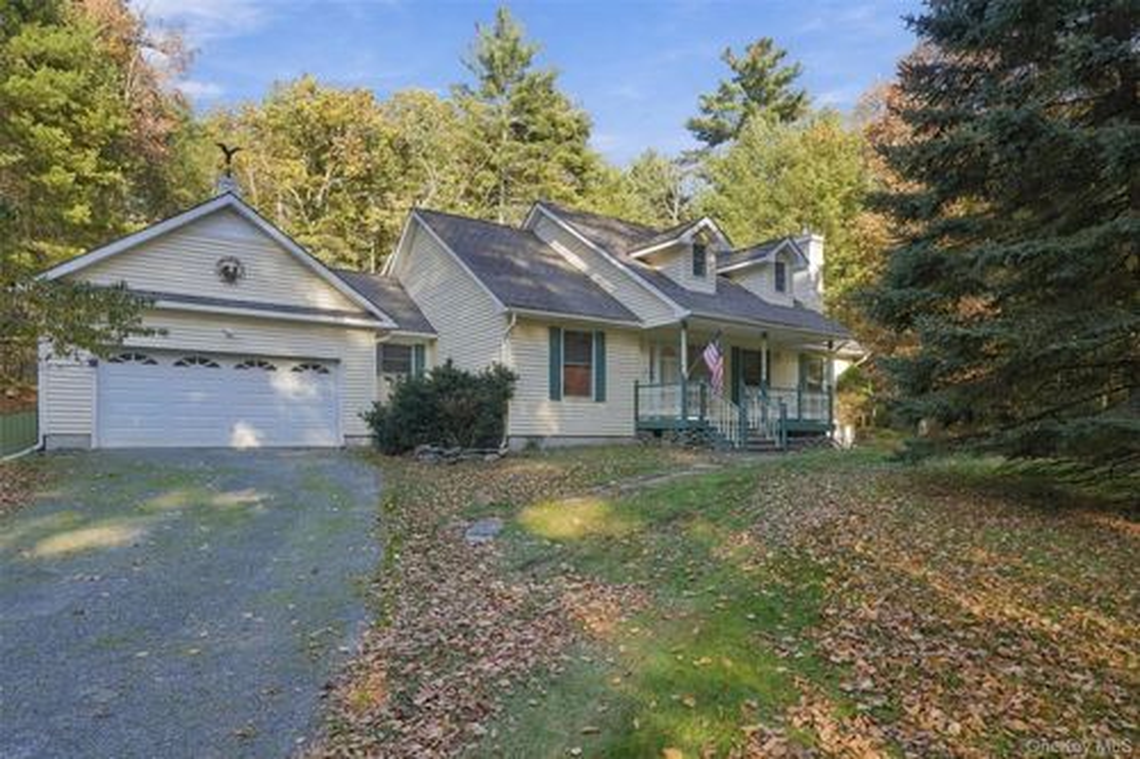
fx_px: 633
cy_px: 380
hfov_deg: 84.0
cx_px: 570
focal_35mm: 20
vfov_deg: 61.9
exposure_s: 1/200
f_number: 7.1
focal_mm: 20
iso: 1000
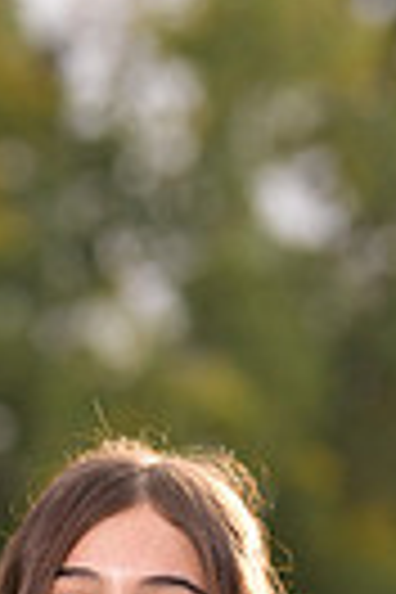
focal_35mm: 635
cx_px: 178
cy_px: 990
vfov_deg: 3.2
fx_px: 10477
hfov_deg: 2.2
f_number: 4.5
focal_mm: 145
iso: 160
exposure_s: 1/250
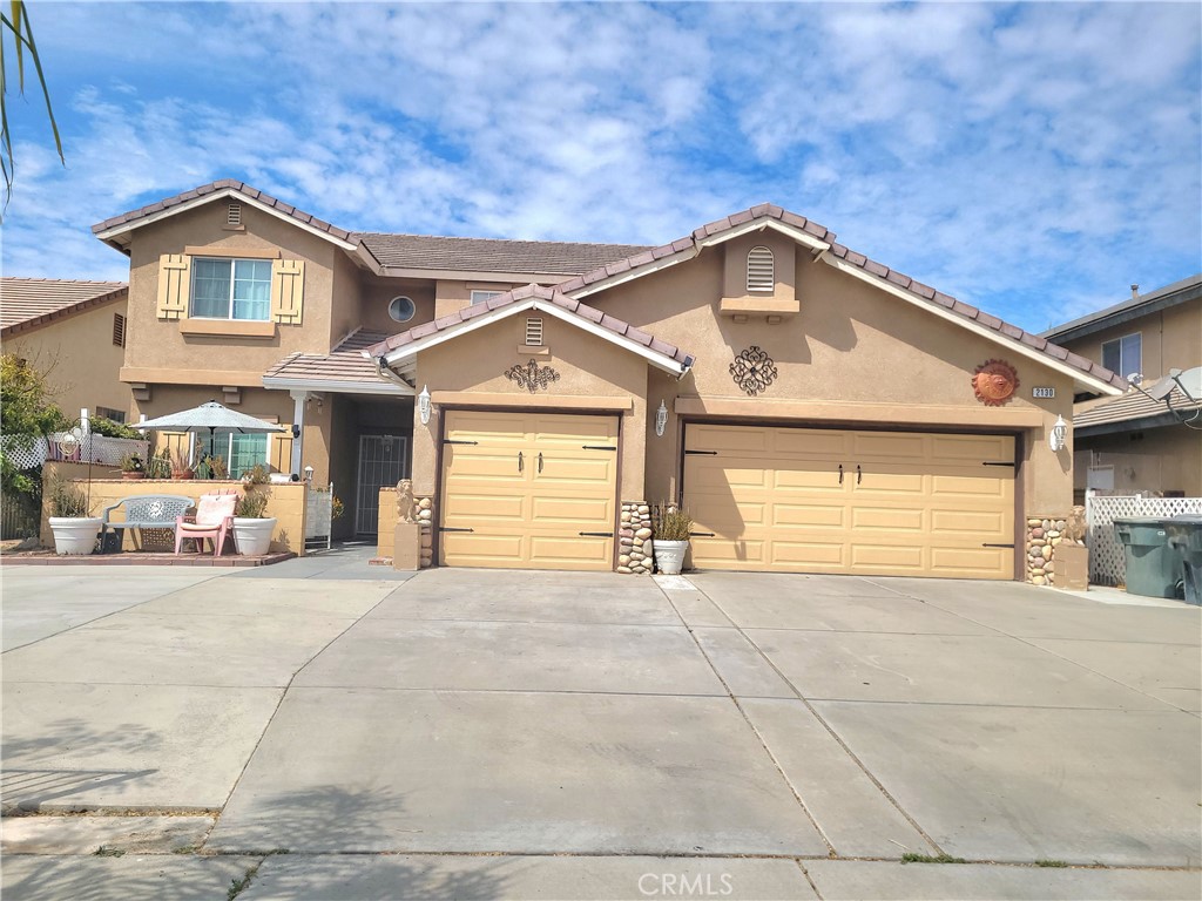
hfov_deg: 67.3
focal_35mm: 26
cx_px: 601
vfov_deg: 53.1
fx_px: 903
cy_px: 450
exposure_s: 1/3333
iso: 40
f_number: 1.8
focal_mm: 5.4
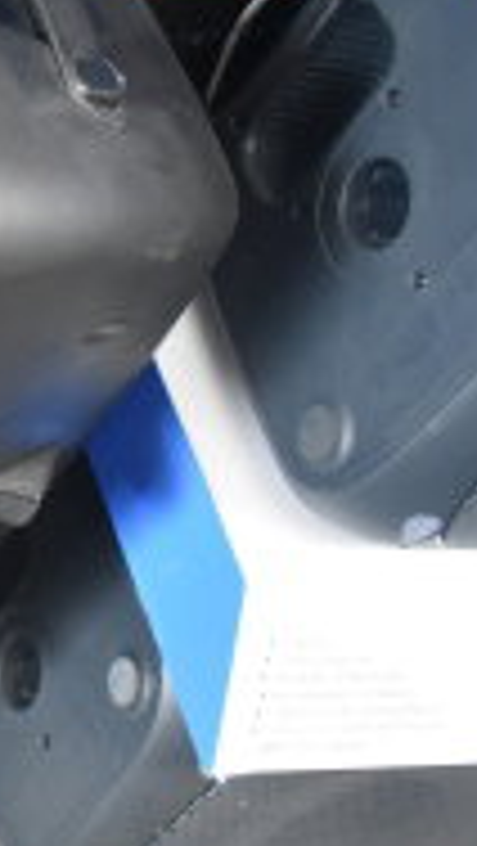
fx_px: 2065
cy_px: 313
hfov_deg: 10.4
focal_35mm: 92
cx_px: -842
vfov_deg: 23.1
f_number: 3.5
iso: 1800
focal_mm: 18
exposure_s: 1/30
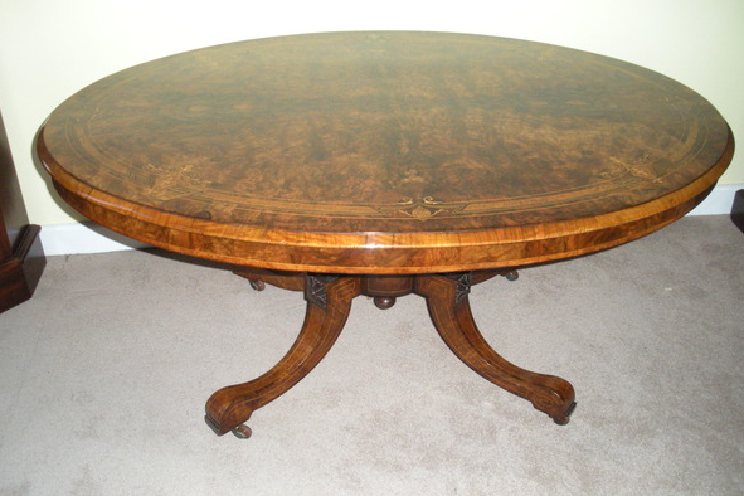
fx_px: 785
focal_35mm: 38
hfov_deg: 50.7
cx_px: 371
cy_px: 258
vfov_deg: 35.0
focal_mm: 6.3
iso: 360
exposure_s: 1/60
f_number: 3.5
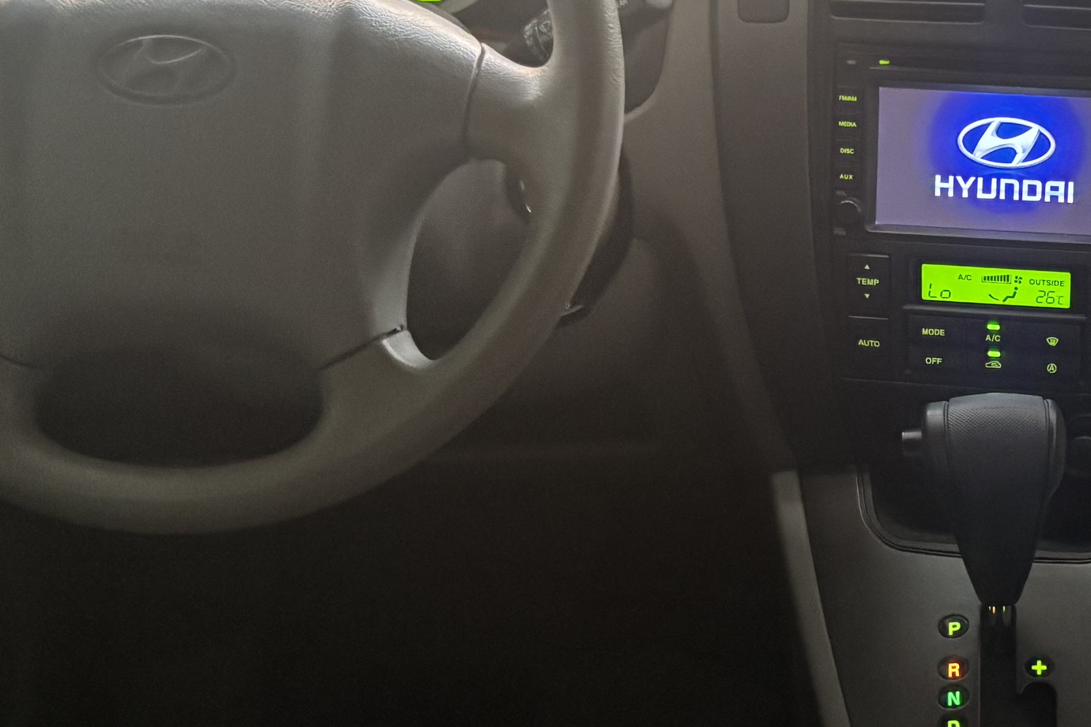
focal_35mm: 78
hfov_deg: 24.9
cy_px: 338
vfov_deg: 17.5
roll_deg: -0.4
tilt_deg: -30.5
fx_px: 2364
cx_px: 1061
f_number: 1.6
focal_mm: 5.96
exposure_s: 1/30
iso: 500
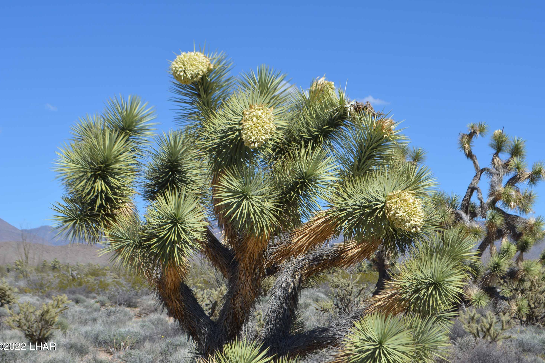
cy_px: 179
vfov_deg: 22.3
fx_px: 923
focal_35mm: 61
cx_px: 271
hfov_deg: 32.9
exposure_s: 1/320
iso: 100
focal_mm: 40
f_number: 9
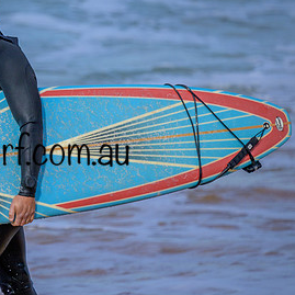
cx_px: 19
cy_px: 136
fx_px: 14395
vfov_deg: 1.2
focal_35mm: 1493
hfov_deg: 1.2
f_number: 6.3
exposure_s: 1/2000
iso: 280
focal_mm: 800
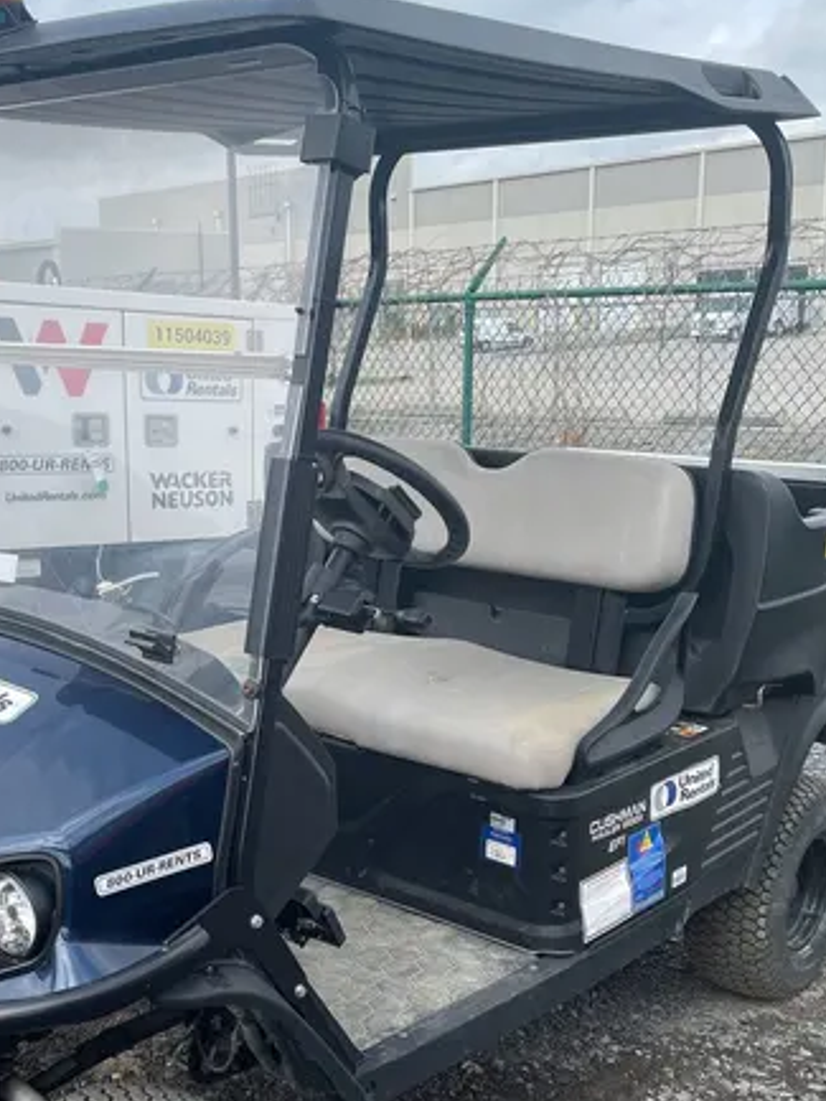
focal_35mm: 44
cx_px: 282
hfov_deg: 32.6
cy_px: 751
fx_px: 1399
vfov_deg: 42.2
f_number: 1.6
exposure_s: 1/1715
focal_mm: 4.2
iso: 32
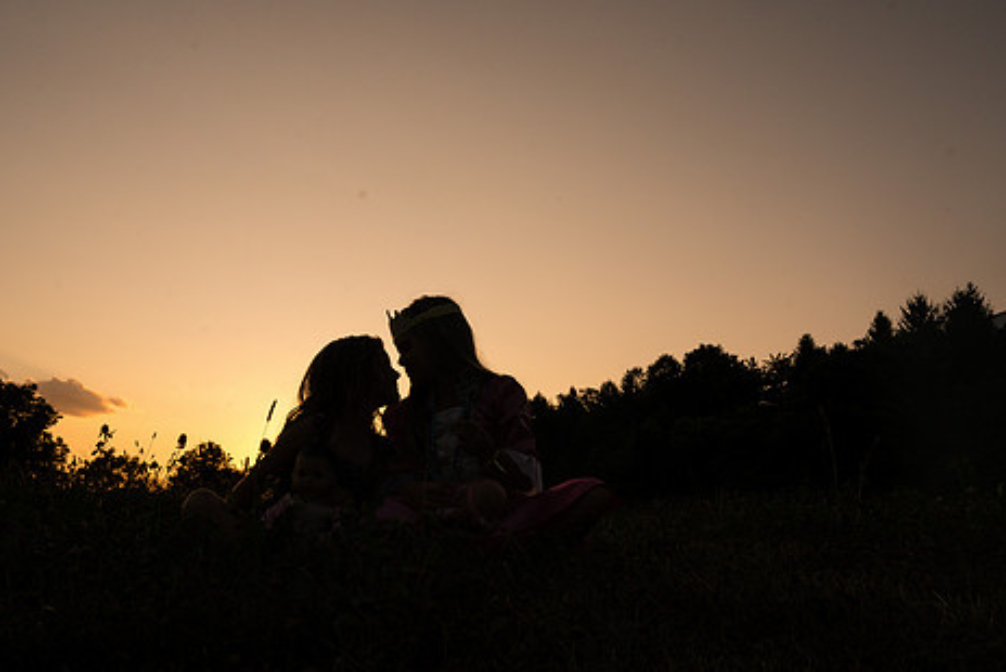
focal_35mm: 30
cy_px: 263
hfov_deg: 61.7
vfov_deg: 43.4
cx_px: 557
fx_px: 839
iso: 250
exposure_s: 1/500
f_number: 11
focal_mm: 24
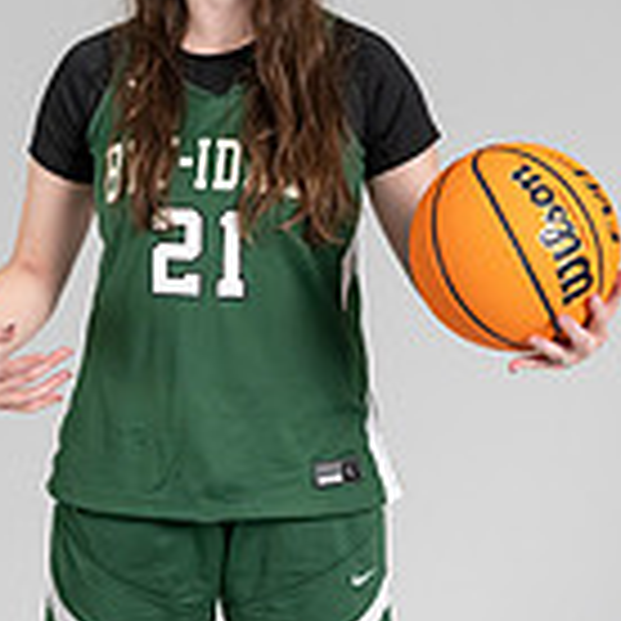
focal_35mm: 94
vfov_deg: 18.5
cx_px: 252
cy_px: 351
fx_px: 1908
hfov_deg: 18.5
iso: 1250
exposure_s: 1/400
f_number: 3.5
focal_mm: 34
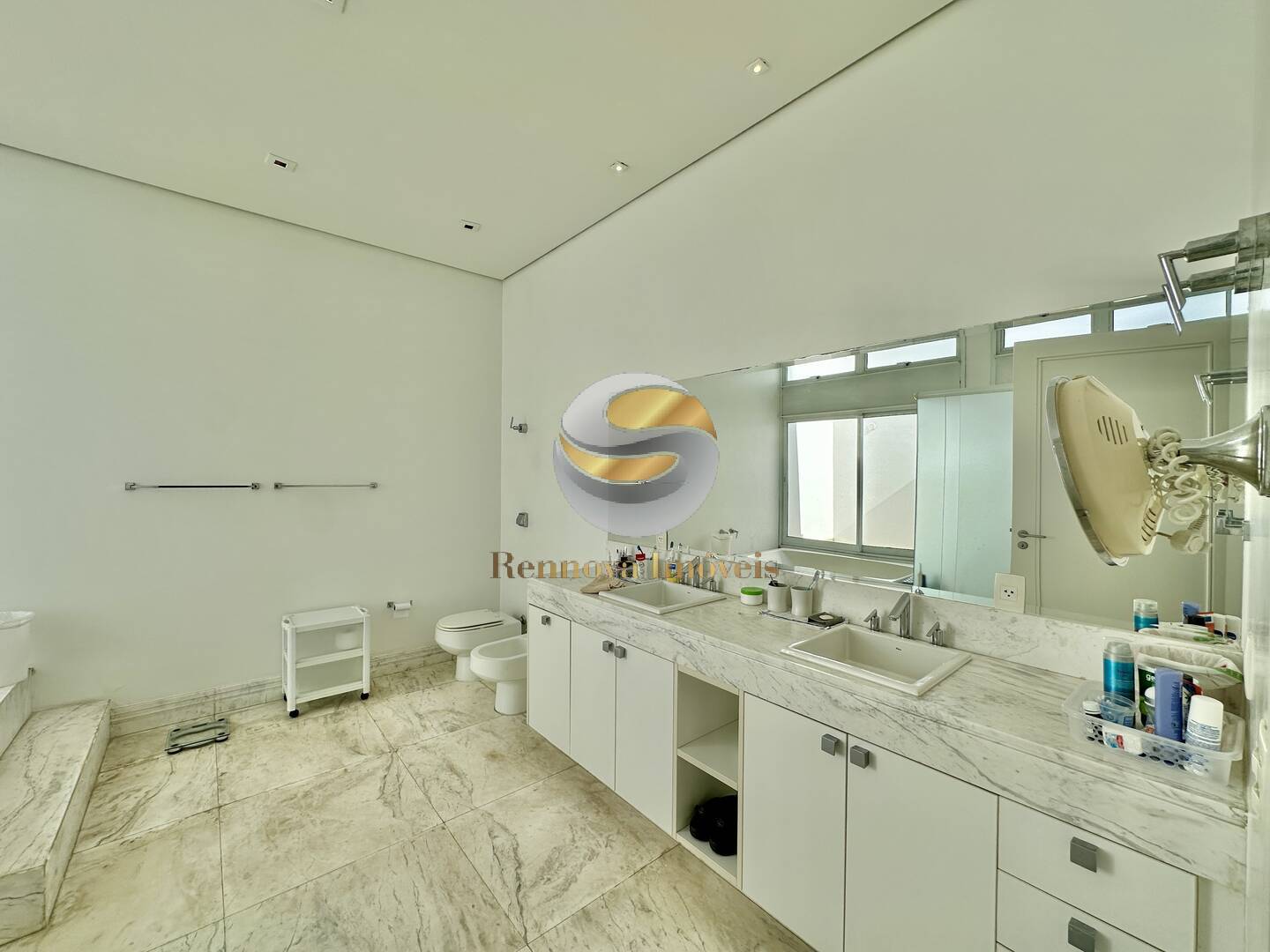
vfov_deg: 85.7
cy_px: 476
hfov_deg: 102.1
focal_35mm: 14
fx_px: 514
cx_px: 635
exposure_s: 1/744
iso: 40
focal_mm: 2.22
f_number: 2.2
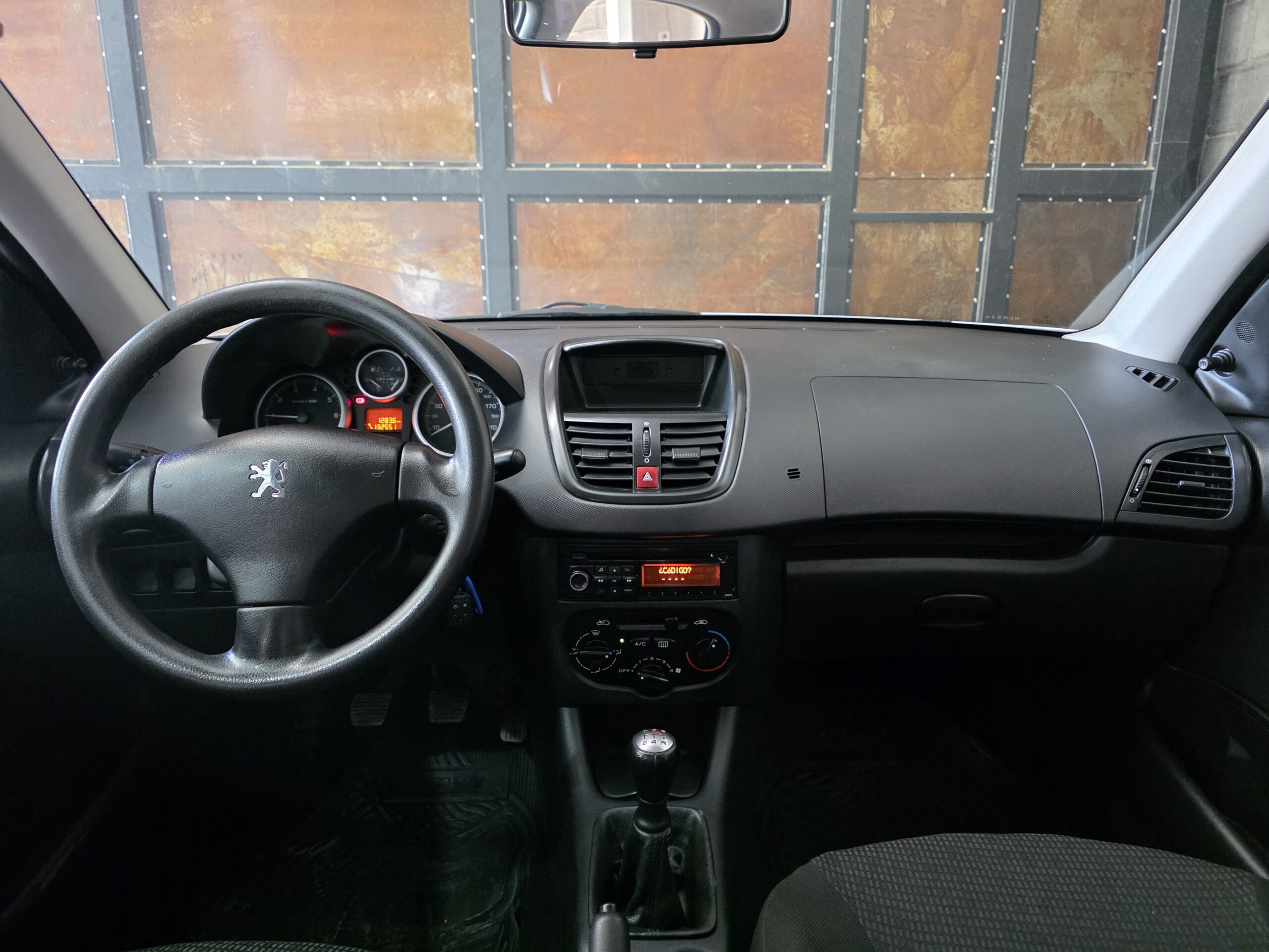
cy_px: 476
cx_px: 634
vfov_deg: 58.9
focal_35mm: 23
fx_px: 843
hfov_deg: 73.9
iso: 2000
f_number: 1.7
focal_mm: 6.3
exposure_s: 1/100
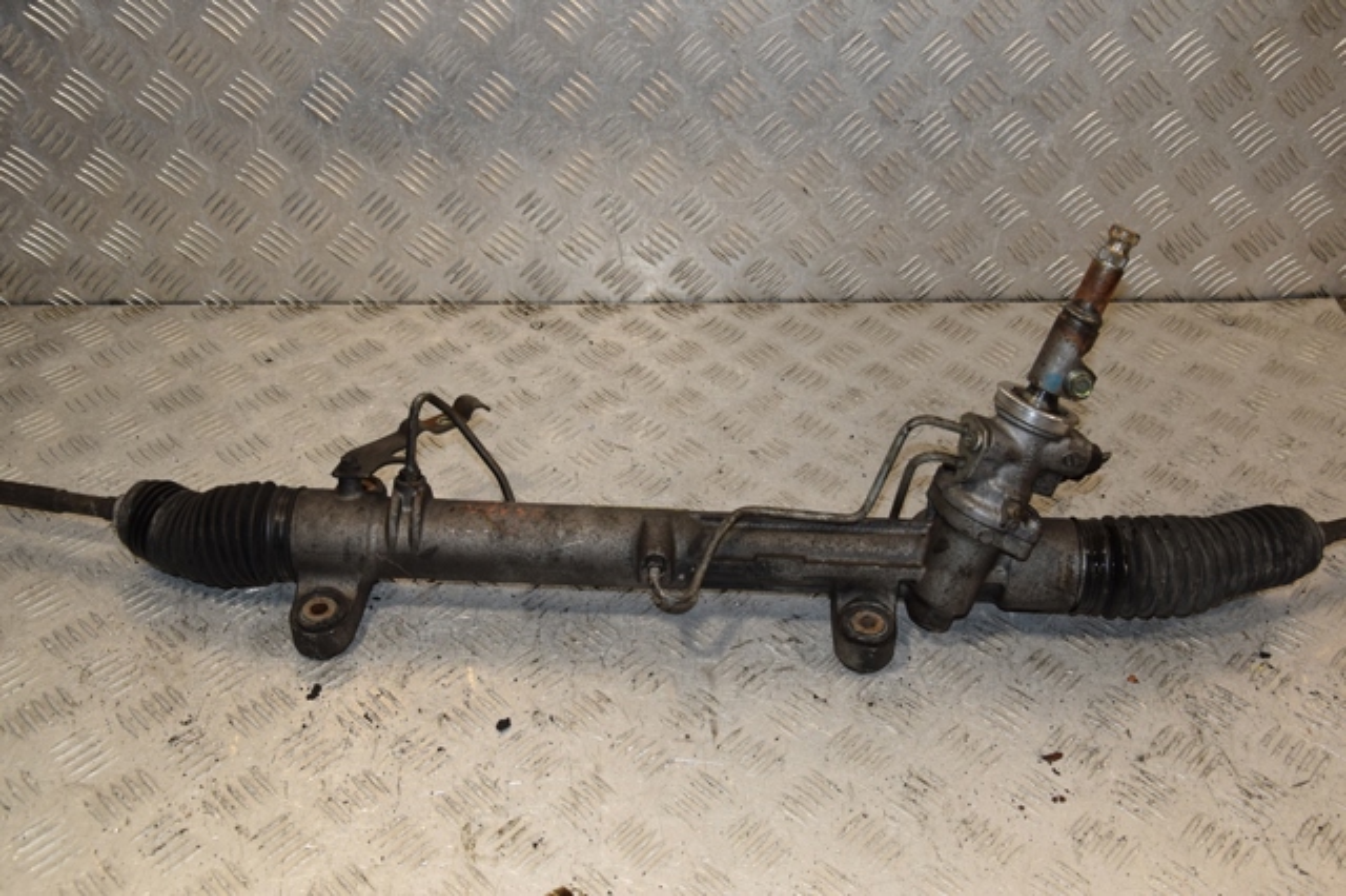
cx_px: 673
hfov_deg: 51.3
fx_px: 1401
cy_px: 448
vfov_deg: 35.5
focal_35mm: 38
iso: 800
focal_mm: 25
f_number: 8
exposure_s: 1/200
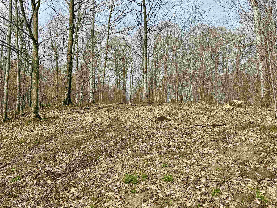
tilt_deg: +9.9
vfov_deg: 53.1
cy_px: 103
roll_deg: -0.8
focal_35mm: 26
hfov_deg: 67.3
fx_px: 208
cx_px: 131
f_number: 1.78
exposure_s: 1/3584
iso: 80
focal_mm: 6.76
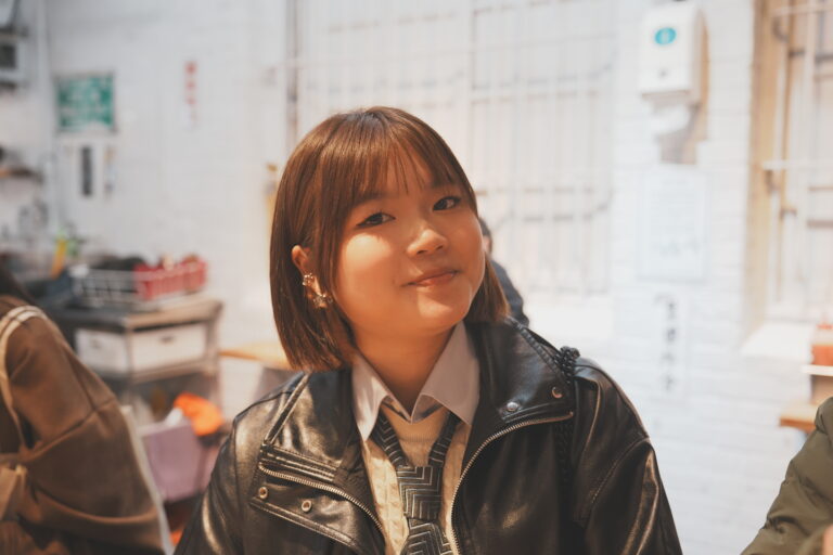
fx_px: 879
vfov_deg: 35.1
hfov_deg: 50.7
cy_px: 278
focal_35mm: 38
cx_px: 416
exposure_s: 1/40
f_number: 2.8
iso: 320
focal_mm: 38
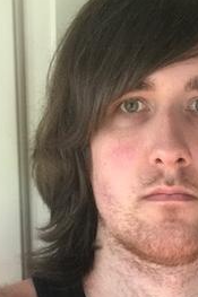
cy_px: 321
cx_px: 148
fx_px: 669
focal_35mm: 81
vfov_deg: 23.6
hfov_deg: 16.7
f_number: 2.2
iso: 64
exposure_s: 1/30
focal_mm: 2.87
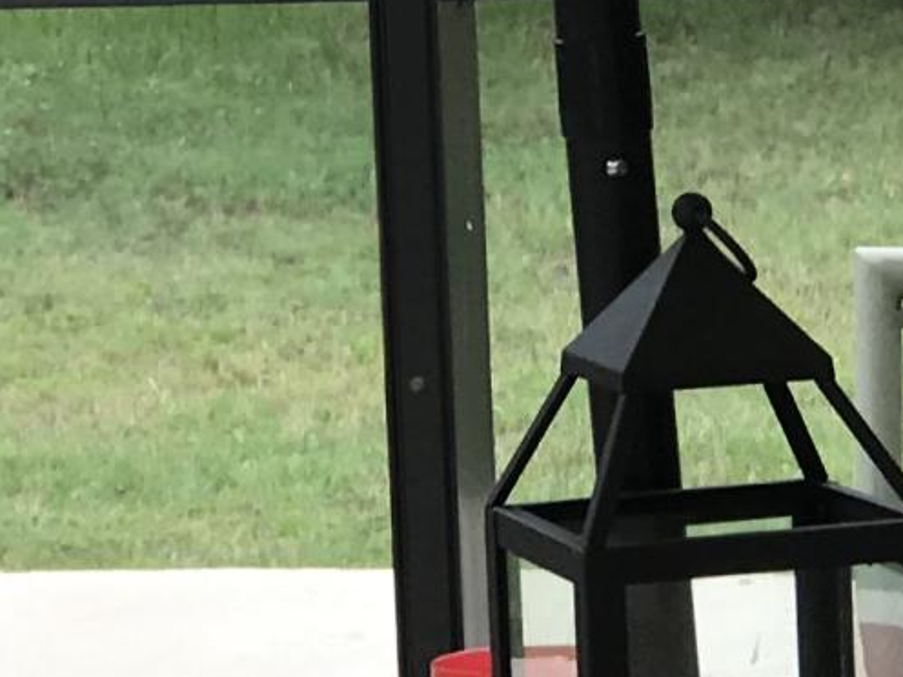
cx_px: 544
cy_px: 379
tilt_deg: -6.1
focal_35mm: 345
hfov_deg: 5.7
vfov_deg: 4.3
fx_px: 9000
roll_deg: +2.6
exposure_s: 1/196
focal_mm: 6.6
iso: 20
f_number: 2.8
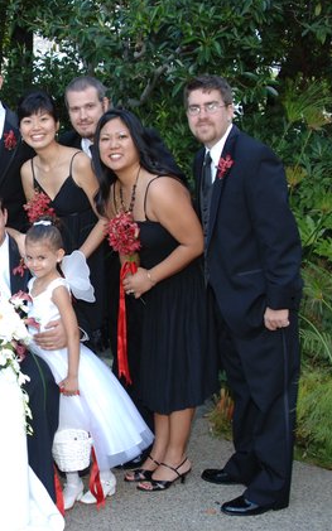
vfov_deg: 31.5
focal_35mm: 65
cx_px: -21
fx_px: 941
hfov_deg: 19.3
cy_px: 264
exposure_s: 1/50
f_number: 5.6
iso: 400
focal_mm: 28
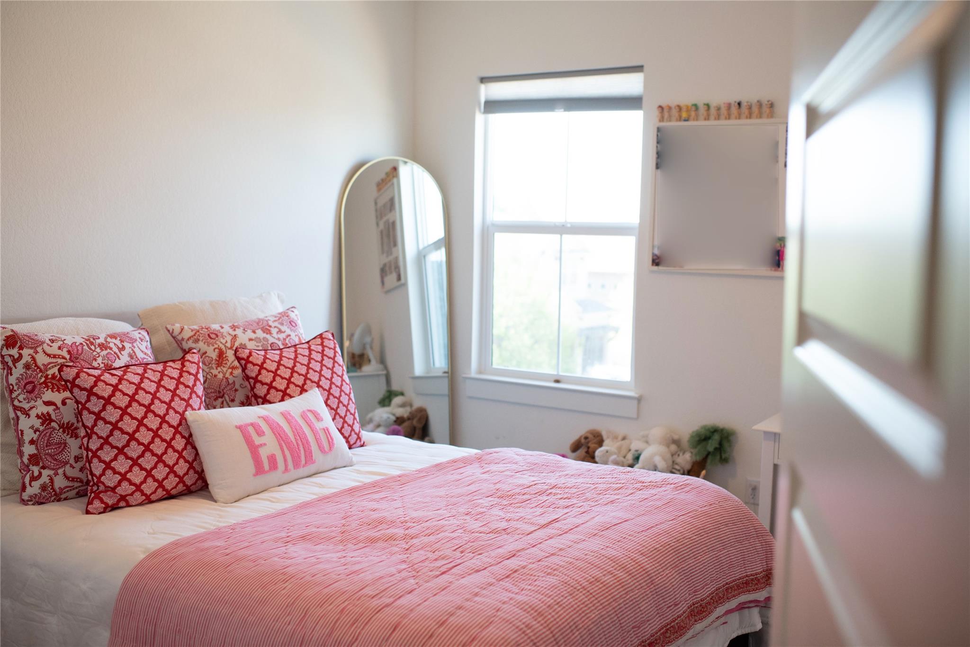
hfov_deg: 54.4
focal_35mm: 35
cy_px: 324
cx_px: 485
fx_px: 943
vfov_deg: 37.9
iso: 1600
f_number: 2.8
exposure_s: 1/800
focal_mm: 35
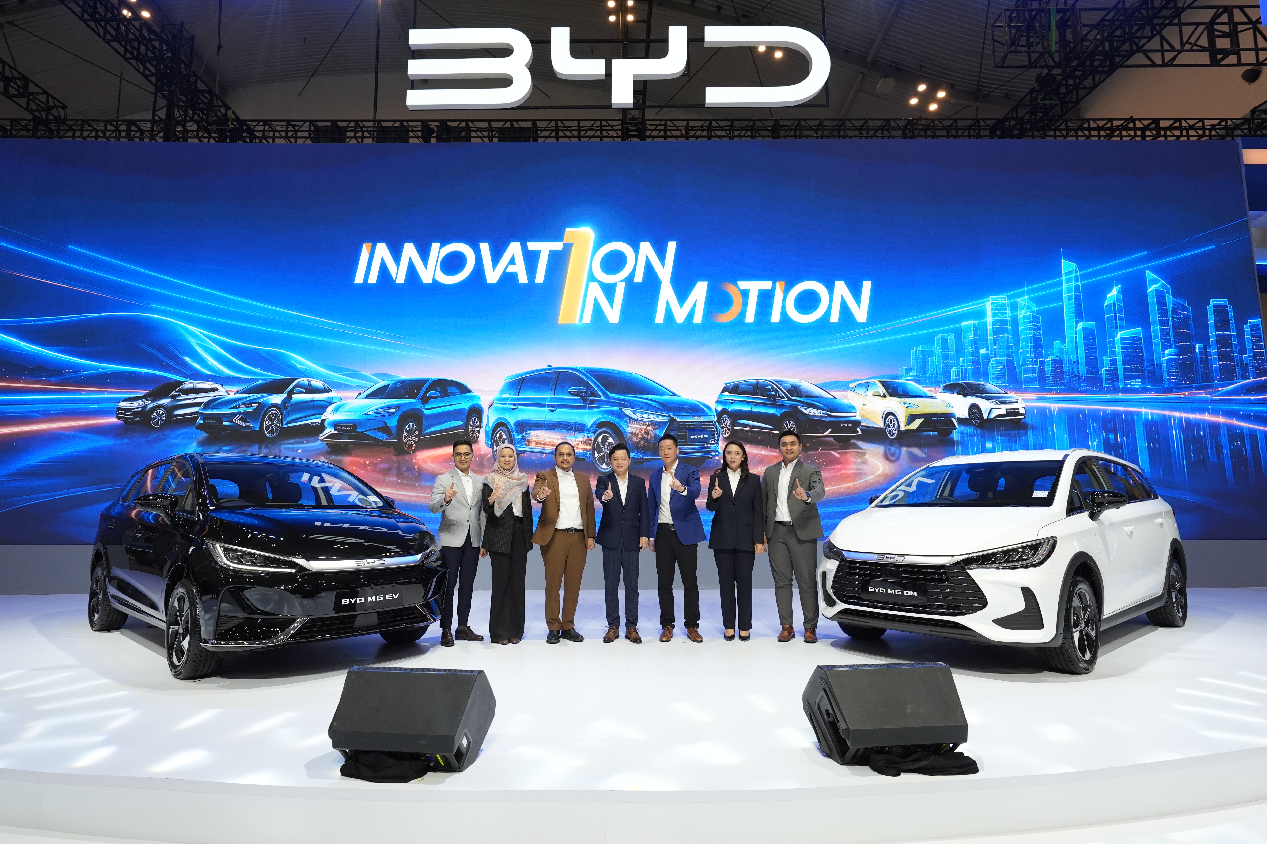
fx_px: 669
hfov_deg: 86.9
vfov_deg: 64.6
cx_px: 634
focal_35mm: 19
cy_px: 422
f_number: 4
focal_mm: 19
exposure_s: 1/400
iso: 1250
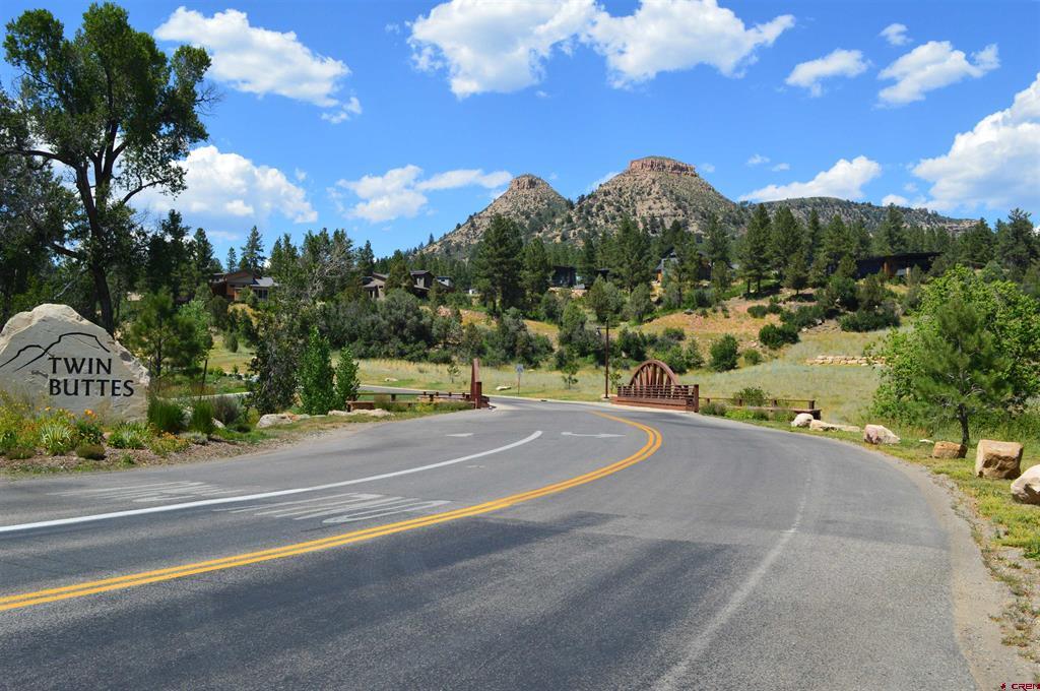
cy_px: 346
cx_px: 520
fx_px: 952
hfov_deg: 57.3
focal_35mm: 33
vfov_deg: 39.9
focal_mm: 22
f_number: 11
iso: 400
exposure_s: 1/500
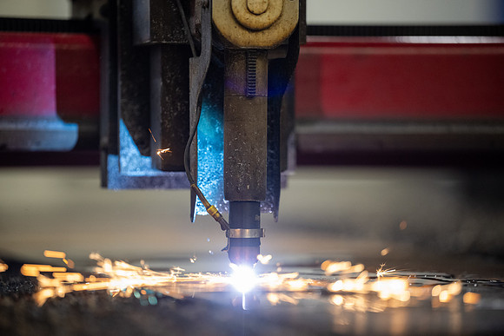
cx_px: 252
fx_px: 2876
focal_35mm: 205
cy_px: 168
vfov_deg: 6.7
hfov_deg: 10.0
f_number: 2.8
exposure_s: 1/400
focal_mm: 200
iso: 2500
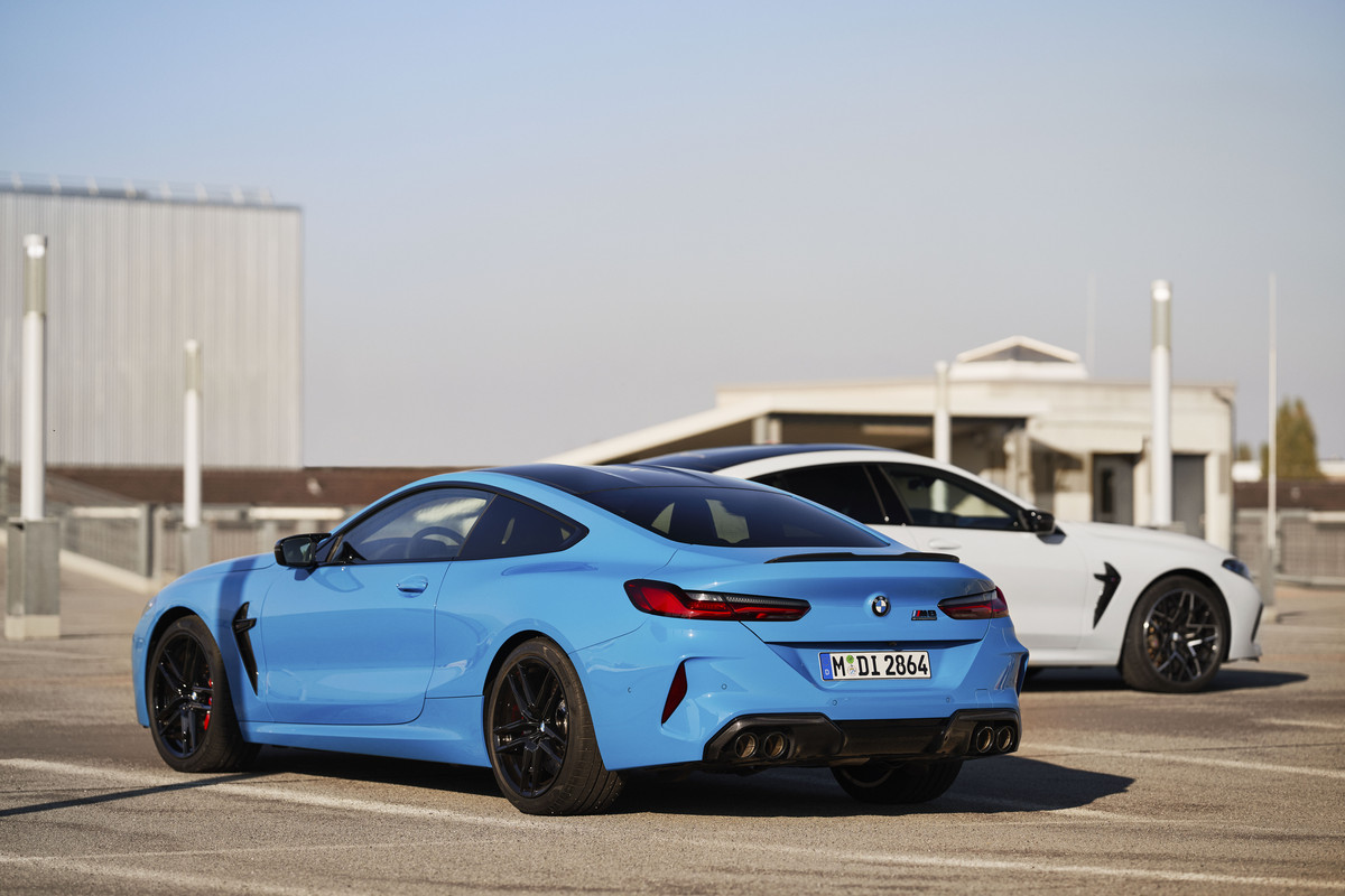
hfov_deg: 15.2
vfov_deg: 10.2
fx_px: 5043
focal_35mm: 135
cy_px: 448
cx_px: 672
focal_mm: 135
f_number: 2.5
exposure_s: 1/2000
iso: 250
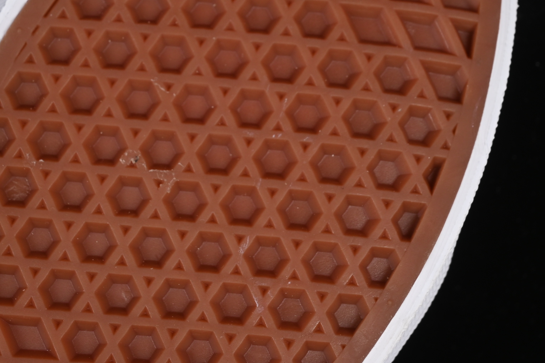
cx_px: 230
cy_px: 40
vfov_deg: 10.0
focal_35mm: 137
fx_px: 2074
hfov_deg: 15.0
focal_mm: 50
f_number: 7.1
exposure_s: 1/80
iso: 160
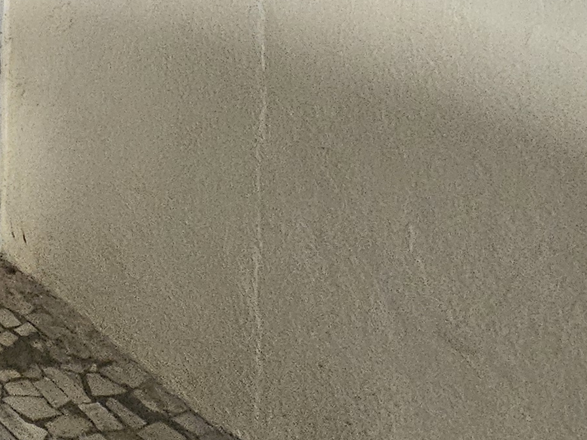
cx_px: -433
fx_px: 983
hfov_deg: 22.3
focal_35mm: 58
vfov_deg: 19.7
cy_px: -316
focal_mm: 2.2
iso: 800
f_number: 2.2
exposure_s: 1/25
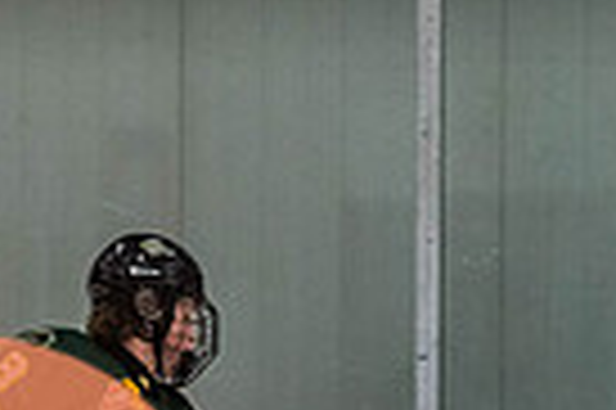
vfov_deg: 2.0
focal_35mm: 685
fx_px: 11707
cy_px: 597
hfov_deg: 3.0
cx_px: 213
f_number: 2.8
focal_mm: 105
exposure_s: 1/640
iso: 1600
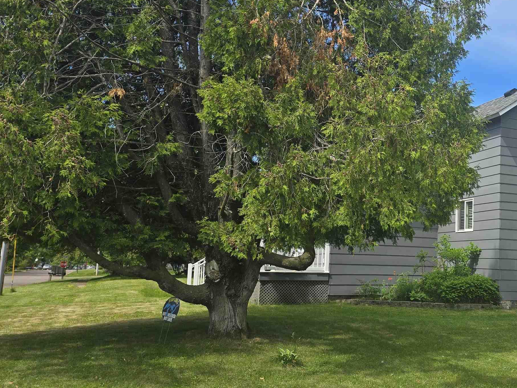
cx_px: 397
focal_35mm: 39
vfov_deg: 36.8
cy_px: 197
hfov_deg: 45.9
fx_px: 582
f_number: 1.7
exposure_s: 1/437
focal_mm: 6.3
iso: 12
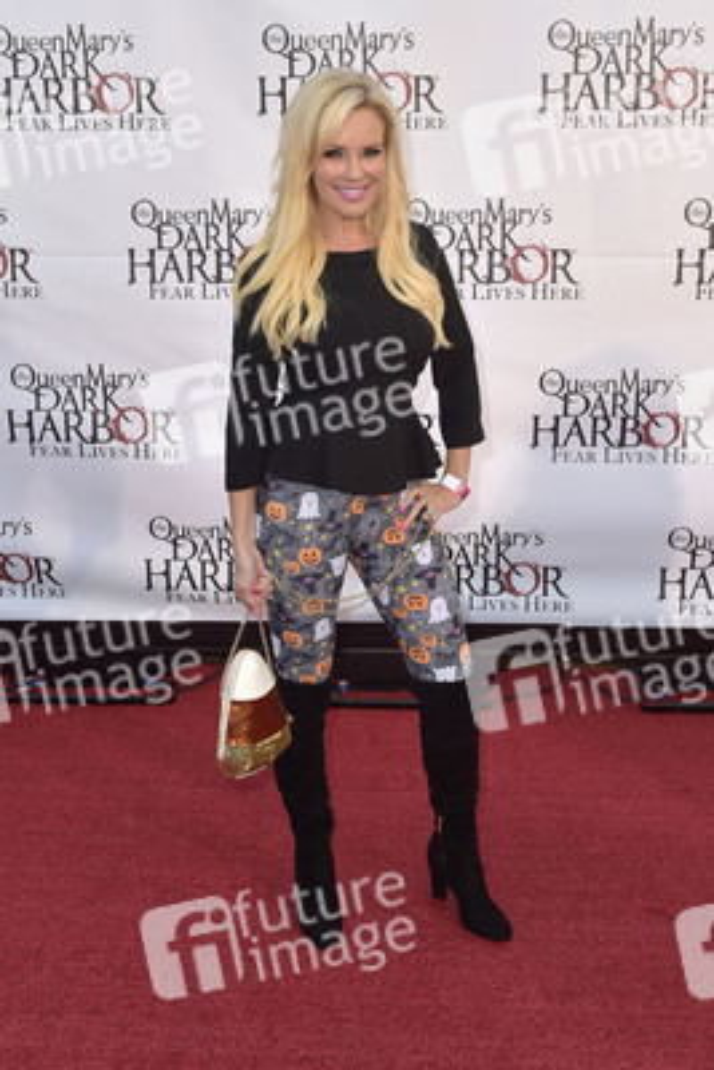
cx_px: 357
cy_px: 535
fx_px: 1011
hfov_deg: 38.9
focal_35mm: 34
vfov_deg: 55.8
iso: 250
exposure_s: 1/250
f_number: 5.6
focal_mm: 34
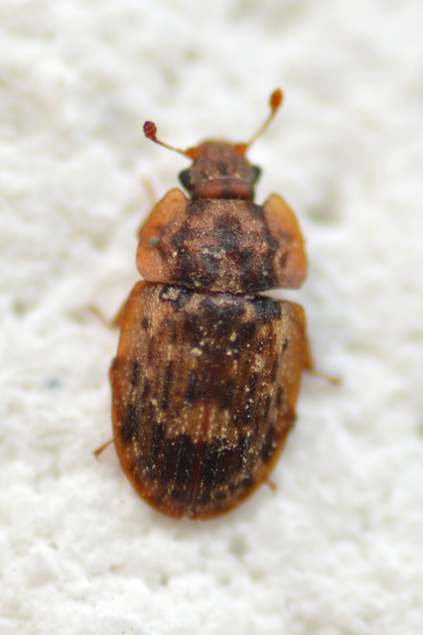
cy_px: 318
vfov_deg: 13.7
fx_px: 2646
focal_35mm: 150
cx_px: 212
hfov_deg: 9.1
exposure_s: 1/400
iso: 400
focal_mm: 100
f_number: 7.1
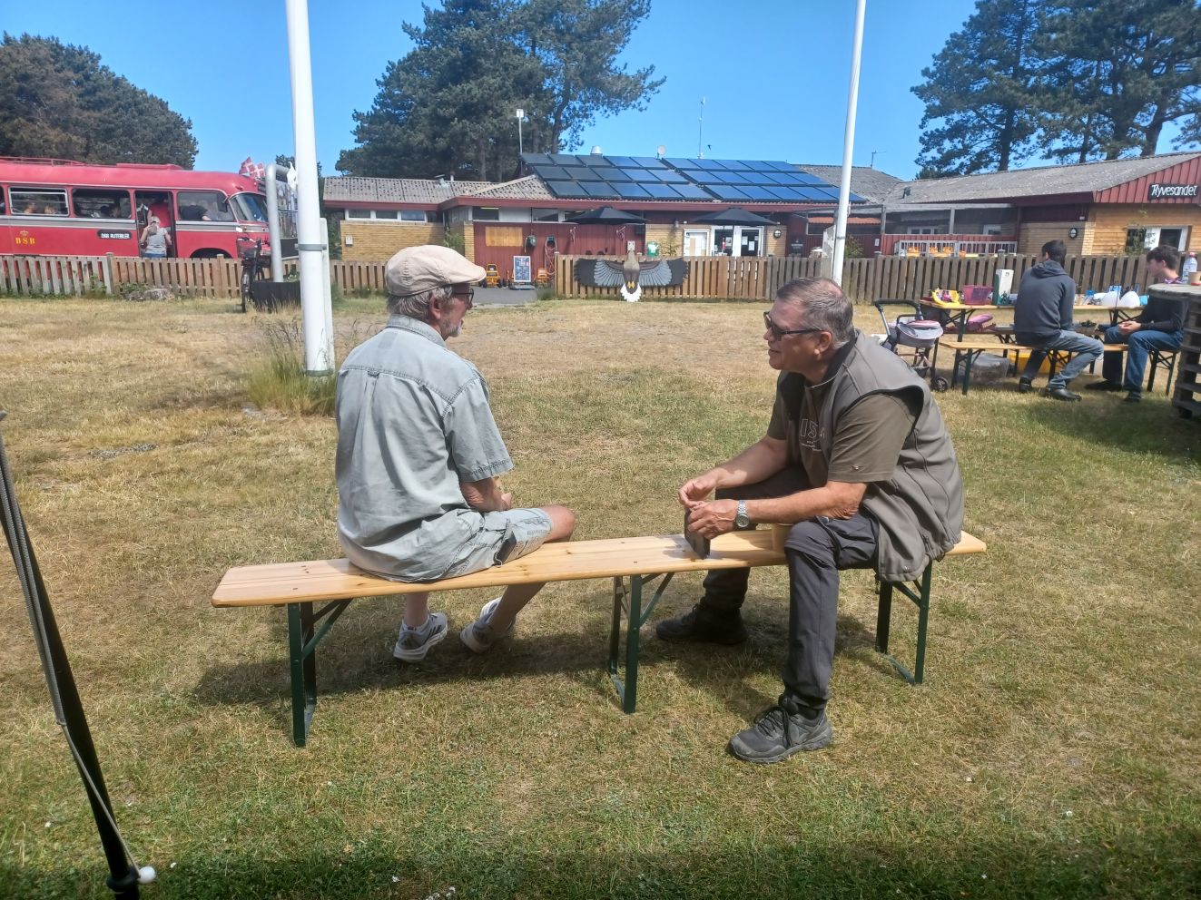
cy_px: 450
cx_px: 600
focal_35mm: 25
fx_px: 867
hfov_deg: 69.4
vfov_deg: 54.9
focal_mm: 4.6
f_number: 1.8
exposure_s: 1/315
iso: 32
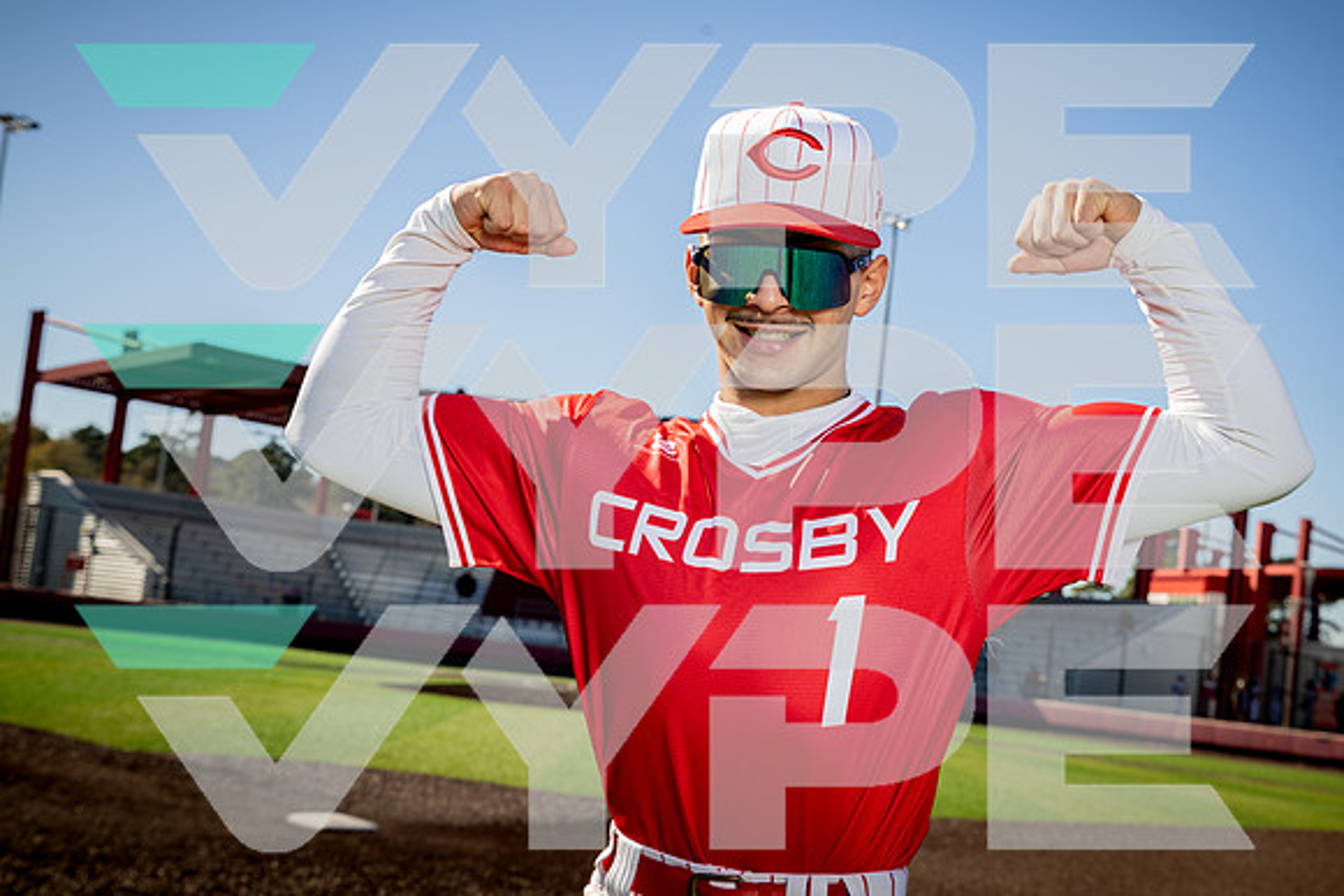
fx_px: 1979
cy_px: 448
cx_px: 672
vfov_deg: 25.5
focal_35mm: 53
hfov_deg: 37.5
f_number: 8
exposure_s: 1/250
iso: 125
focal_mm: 53
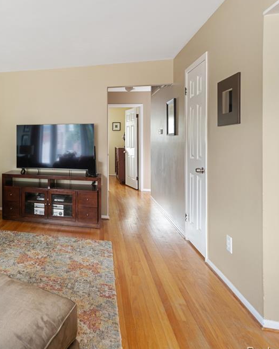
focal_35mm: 25
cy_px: 177
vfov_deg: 68.1
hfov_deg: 50.4
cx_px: 28
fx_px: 258
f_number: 9
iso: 320
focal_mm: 17
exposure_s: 1.3
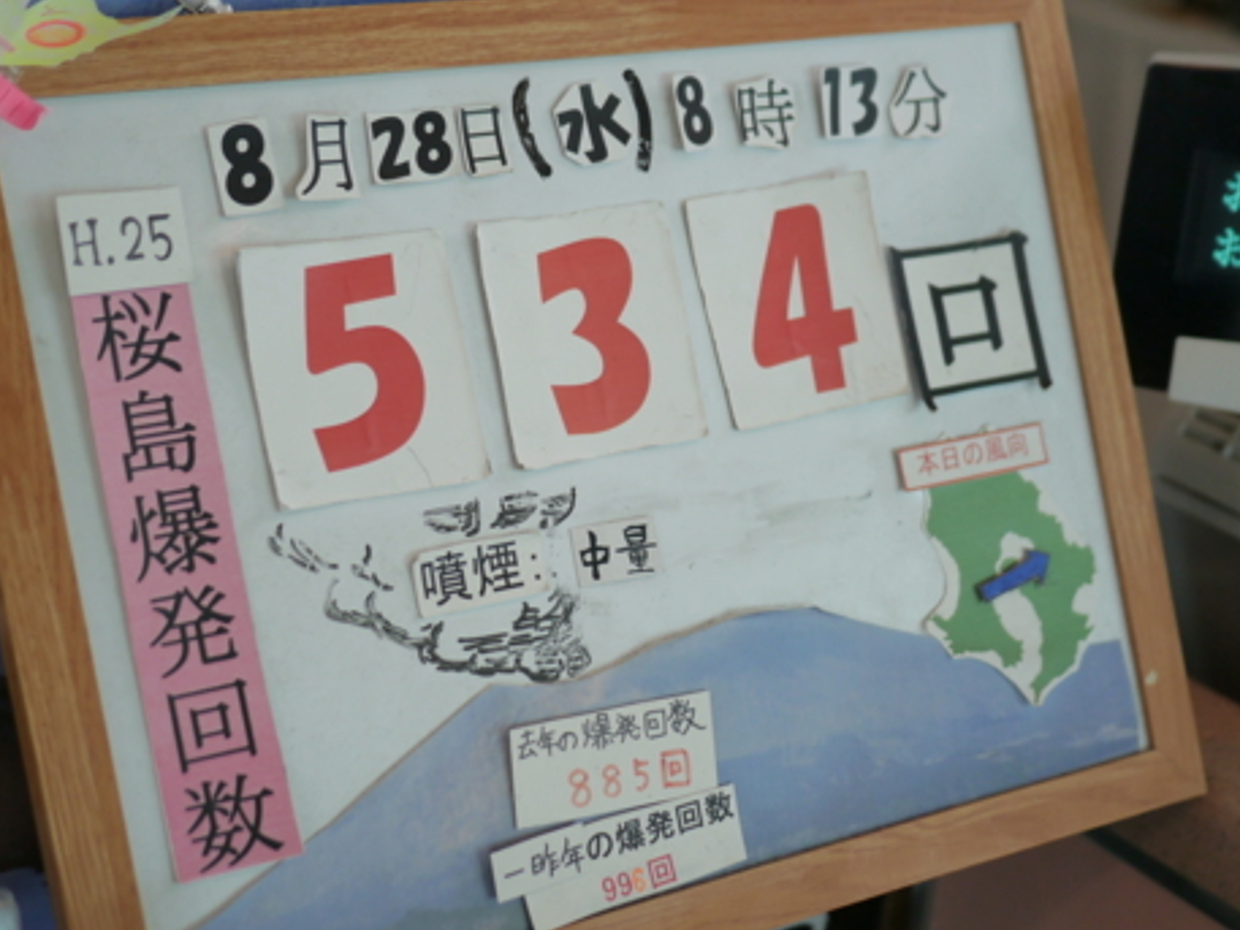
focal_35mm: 63
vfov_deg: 23.3
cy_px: 510
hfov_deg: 30.7
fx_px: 2257
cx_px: 670
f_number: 1.7
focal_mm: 20
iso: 160
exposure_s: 1/320
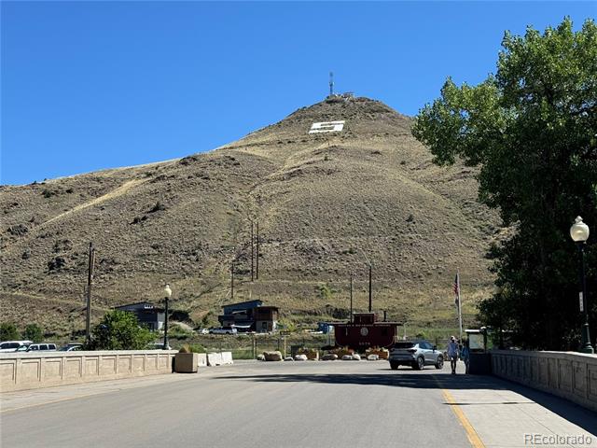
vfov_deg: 30.3
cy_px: 224
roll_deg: +0.1
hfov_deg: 39.7
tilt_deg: +6.9
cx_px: 298
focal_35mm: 48
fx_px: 828
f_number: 1.78
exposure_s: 1/2959
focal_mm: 6.76
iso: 64
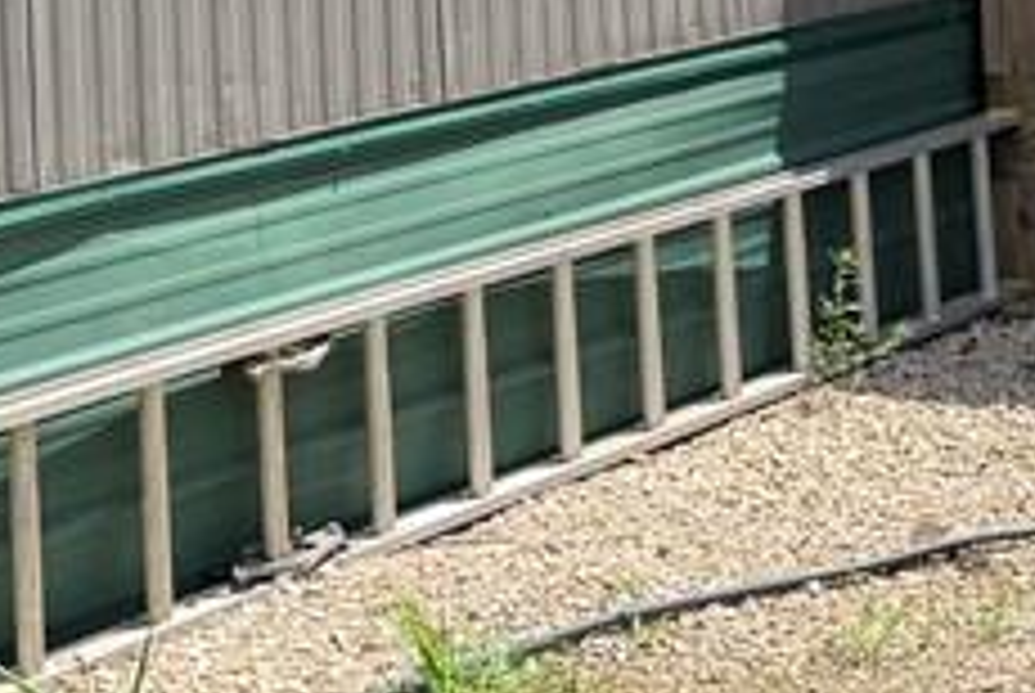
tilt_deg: +0.0
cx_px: 112
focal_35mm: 111
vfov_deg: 11.9
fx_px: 3195
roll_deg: +2.2
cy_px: -310
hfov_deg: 18.1
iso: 100
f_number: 1.78
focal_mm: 6.76
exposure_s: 1/3584
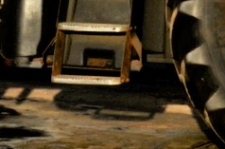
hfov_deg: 6.7
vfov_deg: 4.4
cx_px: 7
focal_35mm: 307
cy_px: -118
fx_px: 1912
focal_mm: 38
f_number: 29
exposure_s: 1/50
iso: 125
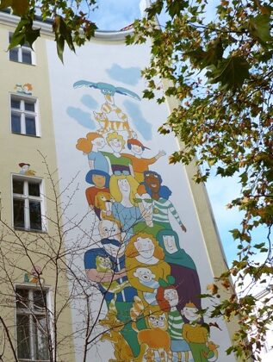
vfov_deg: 69.3
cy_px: 181
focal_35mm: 25
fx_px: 262
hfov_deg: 55.1
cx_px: 136
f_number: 4
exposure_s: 1/160
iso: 80
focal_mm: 4.5
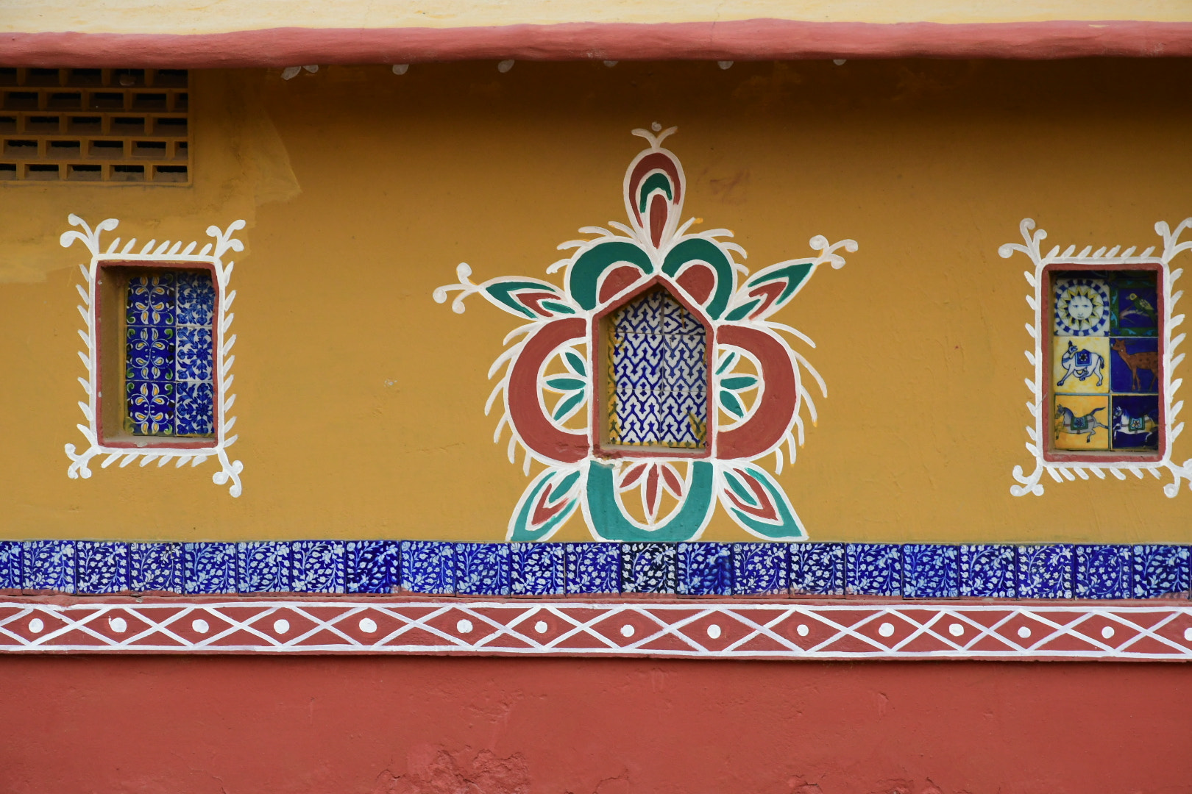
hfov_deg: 14.4
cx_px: 596
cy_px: 397
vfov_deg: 9.7
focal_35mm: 142
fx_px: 4701
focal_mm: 95
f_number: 10
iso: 1400
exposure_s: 1/160
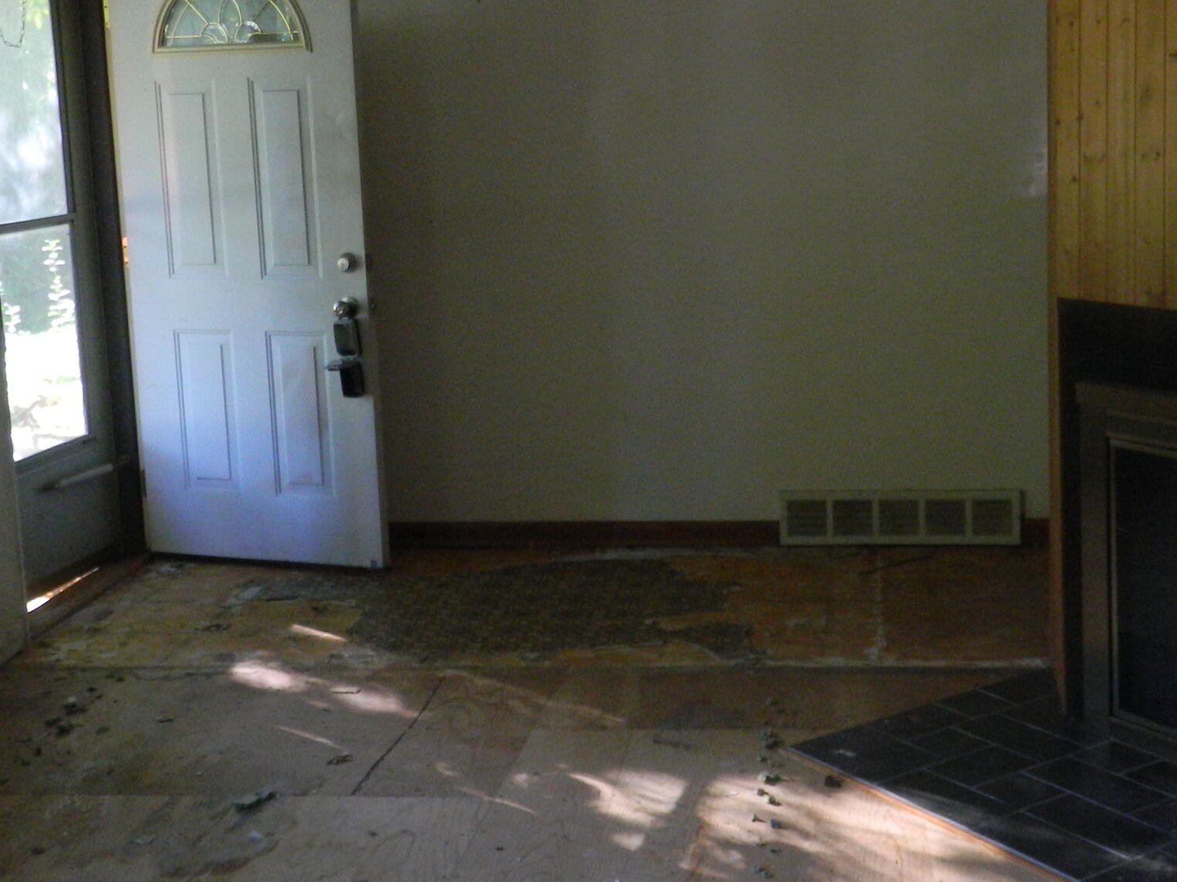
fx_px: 1666
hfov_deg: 38.7
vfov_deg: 29.5
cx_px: 712
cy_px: 324
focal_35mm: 49
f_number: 3.1
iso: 250
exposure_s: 1/30
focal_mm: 4.5
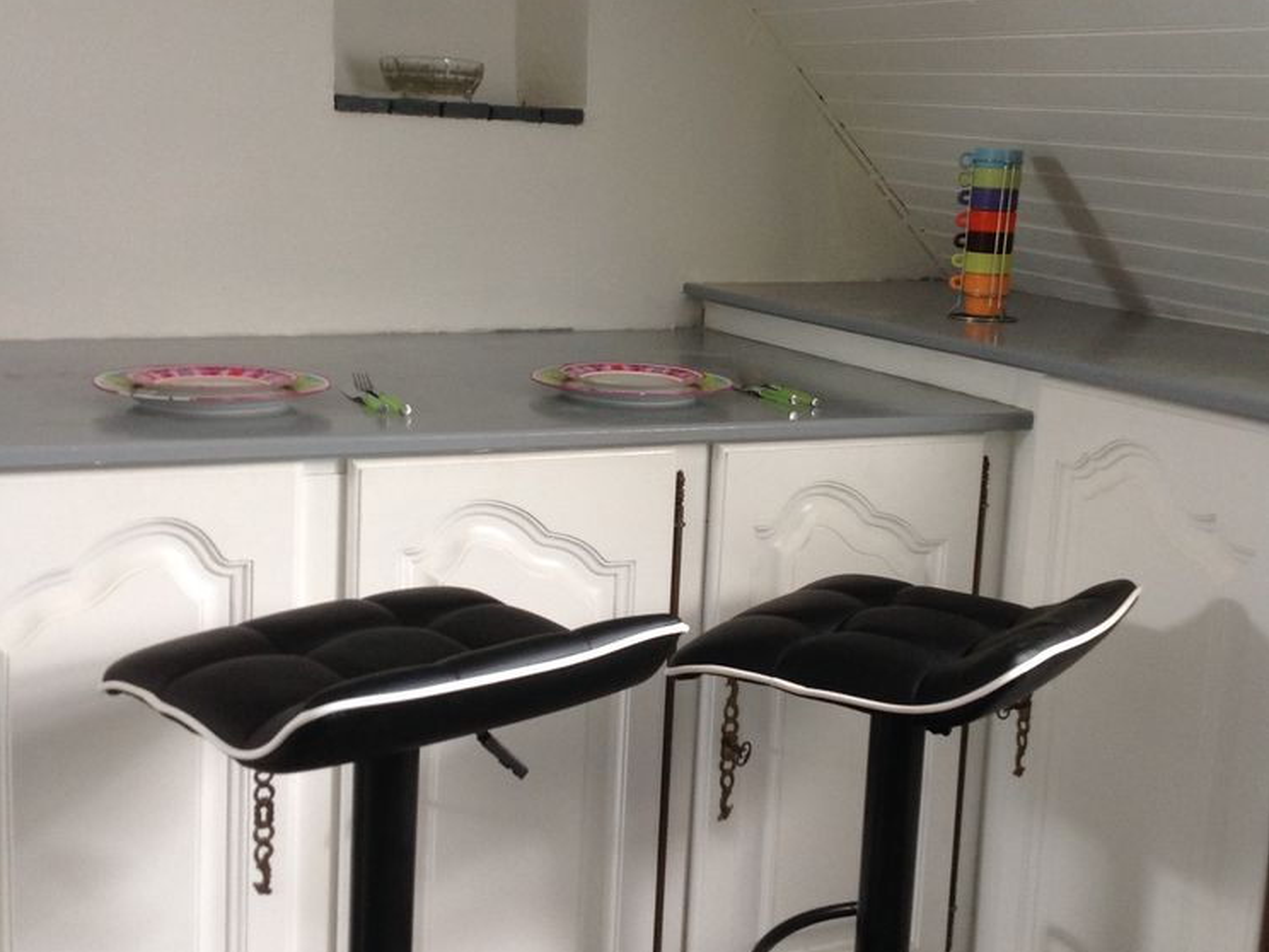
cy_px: 452
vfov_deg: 30.9
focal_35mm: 47
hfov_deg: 40.4
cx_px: 634
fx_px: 1723
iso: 100
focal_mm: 4.28
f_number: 2.4
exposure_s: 1/15
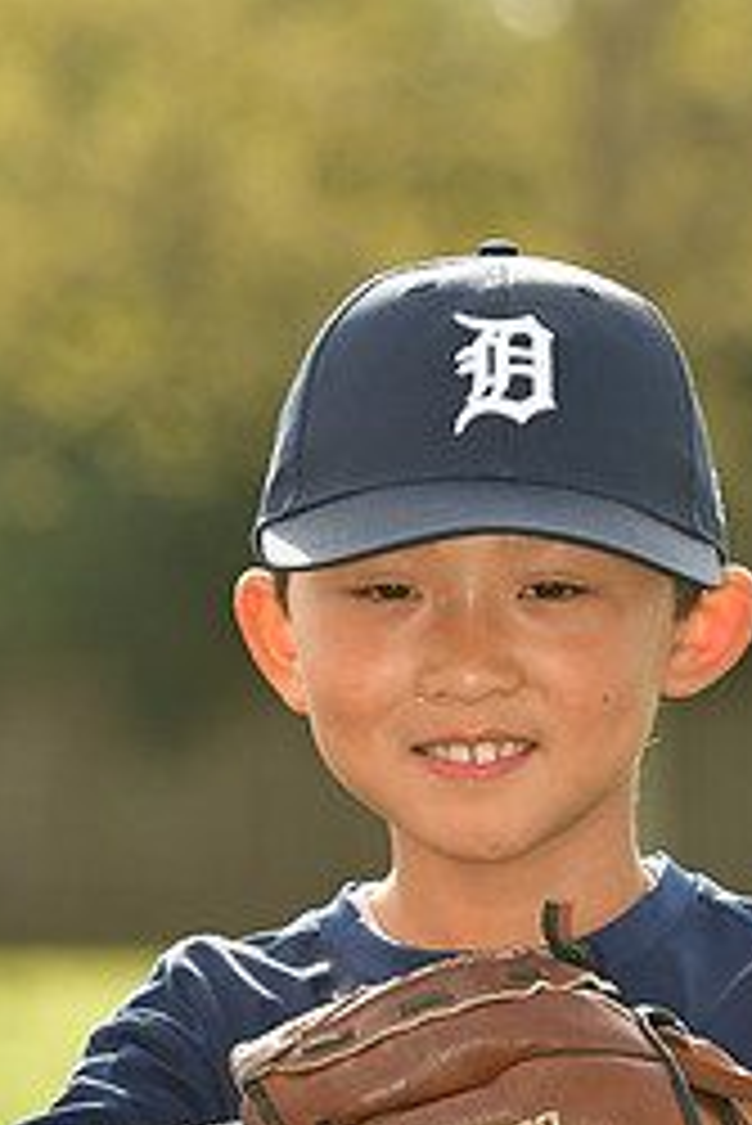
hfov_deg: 2.9
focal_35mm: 470
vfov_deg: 4.4
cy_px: 1300
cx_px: 466
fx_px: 14710
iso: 200
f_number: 5
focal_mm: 135
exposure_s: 1/640
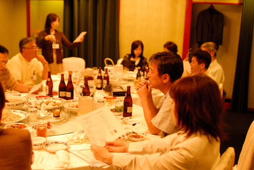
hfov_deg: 46.3
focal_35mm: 42
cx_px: 127
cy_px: 85
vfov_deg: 32.0
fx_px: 297
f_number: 2
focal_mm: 28
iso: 800
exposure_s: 1/80
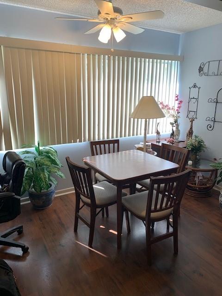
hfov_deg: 53.1
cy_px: 148
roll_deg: +0.6
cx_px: 111
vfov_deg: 67.3
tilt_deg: -13.0
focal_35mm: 26
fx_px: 222
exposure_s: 1/120
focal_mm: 4.25
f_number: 1.8
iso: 40
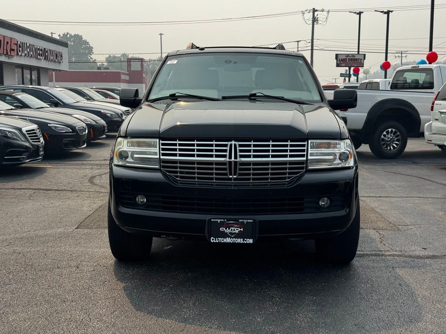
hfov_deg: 39.7
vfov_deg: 30.3
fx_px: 618
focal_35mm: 48
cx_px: 223
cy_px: 167
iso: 64
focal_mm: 6.76
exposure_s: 1/4975
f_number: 1.78
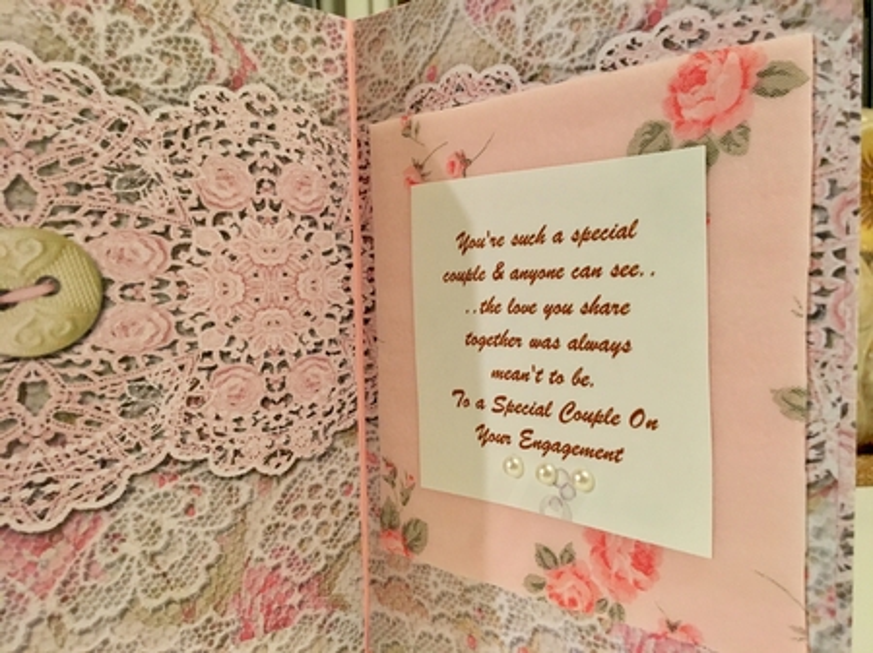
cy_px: 326
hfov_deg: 61.7
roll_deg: +0.8
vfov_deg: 48.2
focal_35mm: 29
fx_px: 731
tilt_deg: -4.2
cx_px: 436
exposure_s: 1/15
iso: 200
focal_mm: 4.15
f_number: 2.2
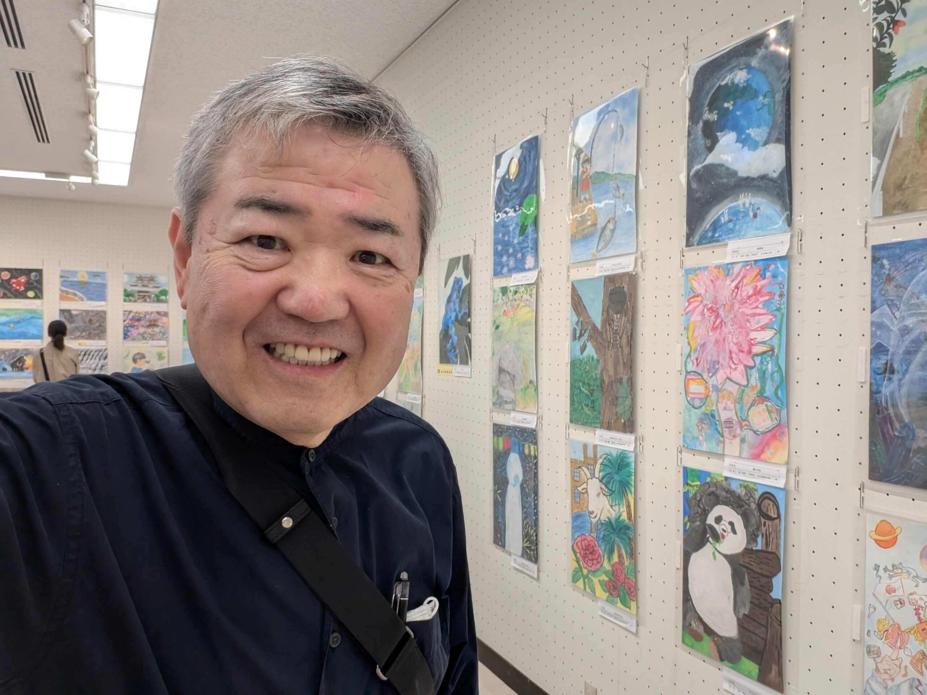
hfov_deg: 67.3
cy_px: 348
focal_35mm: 26
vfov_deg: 53.1
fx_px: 696
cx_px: 464
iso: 125
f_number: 2.2
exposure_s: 1/173
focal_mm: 3.06
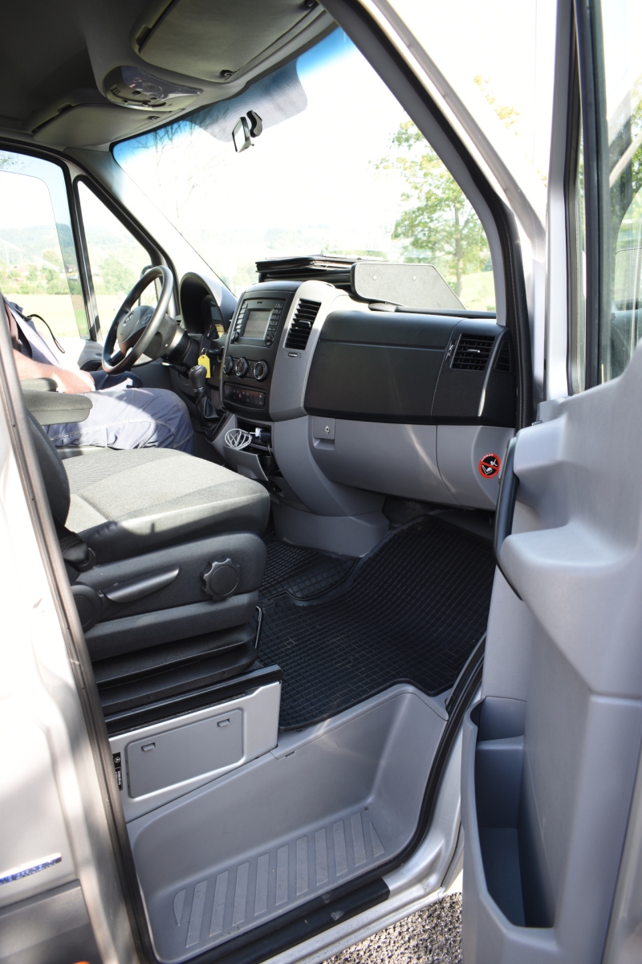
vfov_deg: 67.4
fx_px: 722
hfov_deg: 47.9
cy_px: 482
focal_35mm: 27
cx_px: 321
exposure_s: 1/60
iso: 100
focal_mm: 18
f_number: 3.5
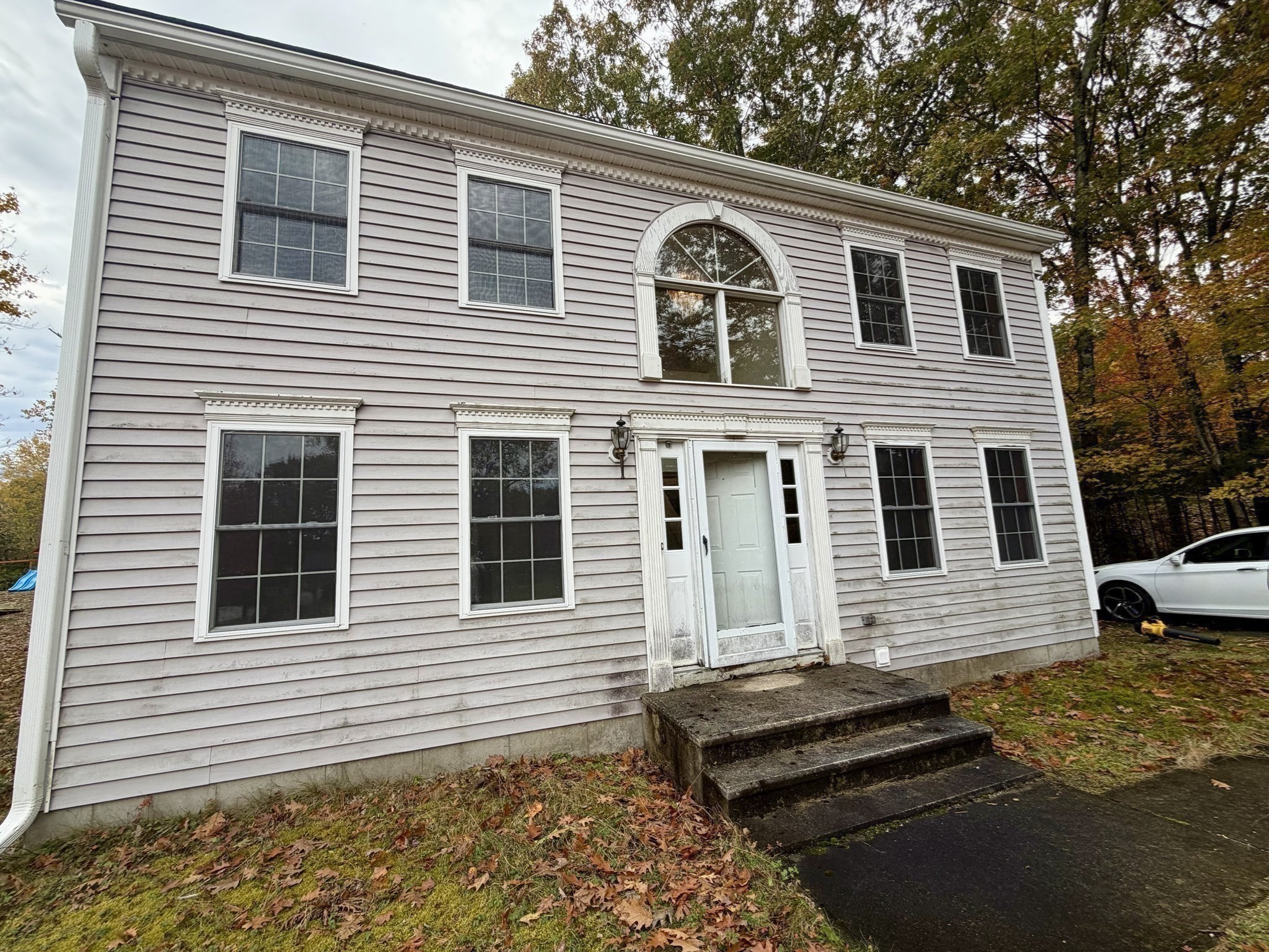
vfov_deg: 85.7
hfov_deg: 102.1
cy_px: 476
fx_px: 513
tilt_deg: +7.9
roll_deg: +3.0
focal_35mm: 14
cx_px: 634
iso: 50
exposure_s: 1/502
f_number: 2.2
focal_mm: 2.22
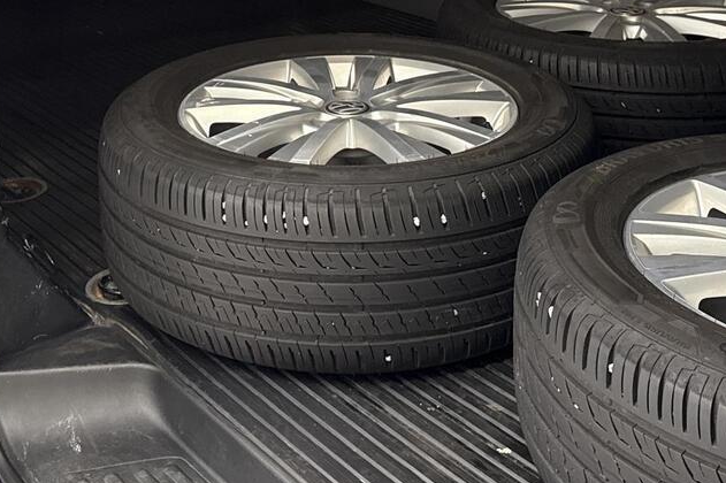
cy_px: -23
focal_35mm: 57
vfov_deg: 22.6
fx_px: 1149
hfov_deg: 35.1
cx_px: 335
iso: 500
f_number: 1.78
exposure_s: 1/50
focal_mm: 6.76
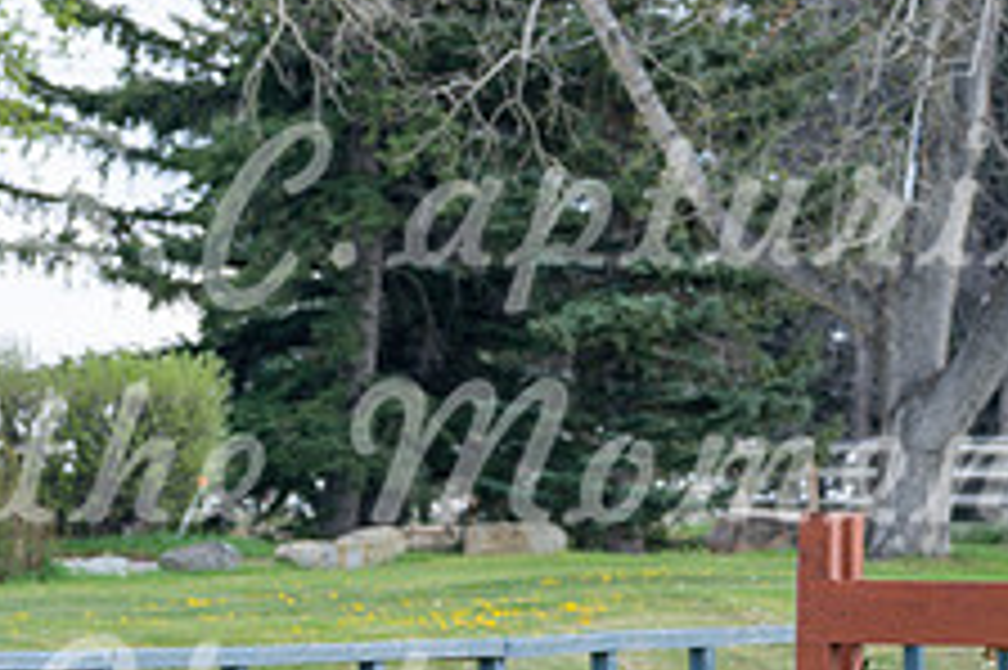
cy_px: 474
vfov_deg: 3.2
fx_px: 11891
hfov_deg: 4.8
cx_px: -86
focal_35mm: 425
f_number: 5.6
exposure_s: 1/200
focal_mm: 164
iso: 125
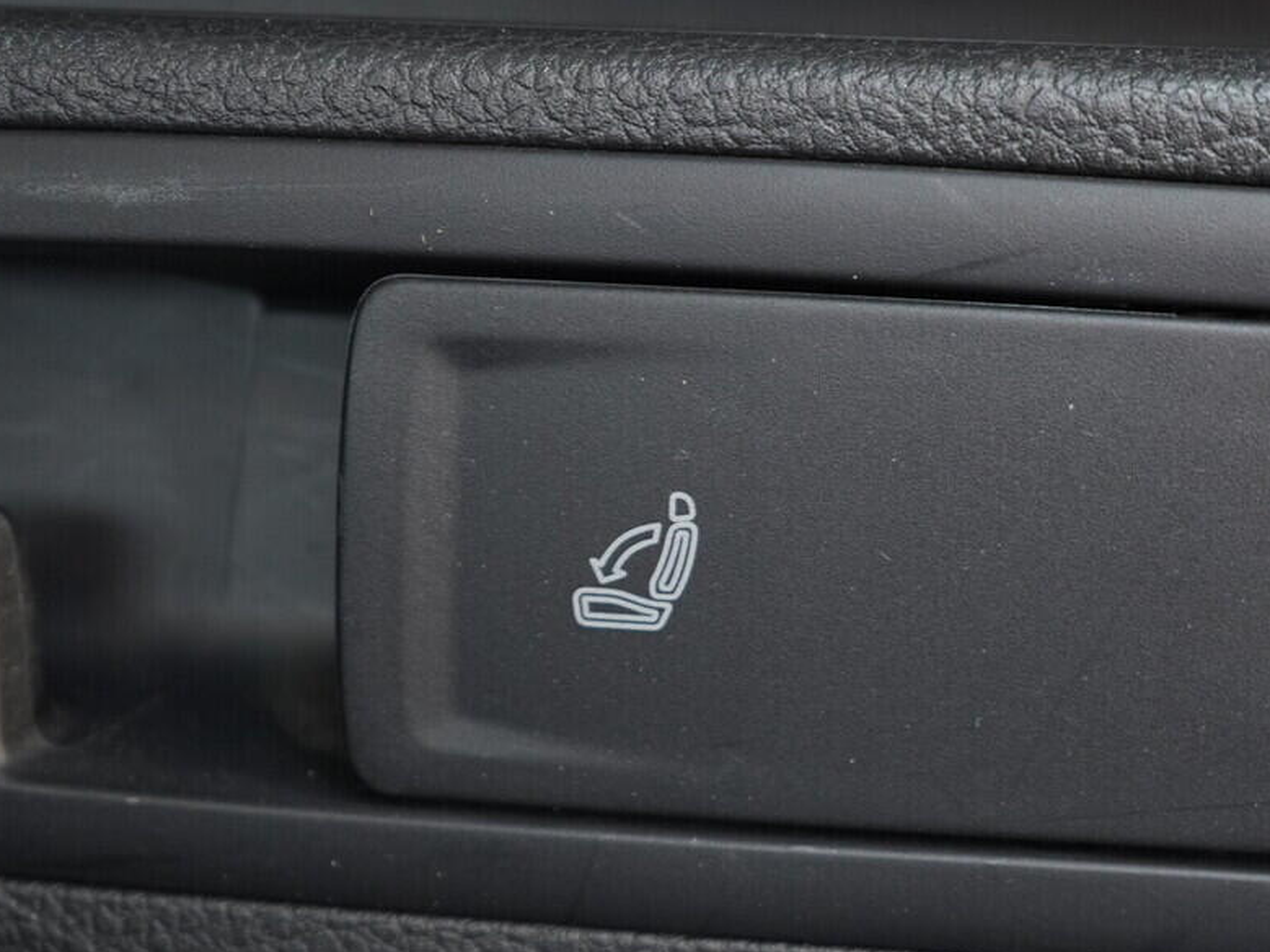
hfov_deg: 30.2
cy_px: 580
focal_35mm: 64
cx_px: 553
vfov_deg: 22.9
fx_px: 2348
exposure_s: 1/40
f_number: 2.8
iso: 800
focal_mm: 24
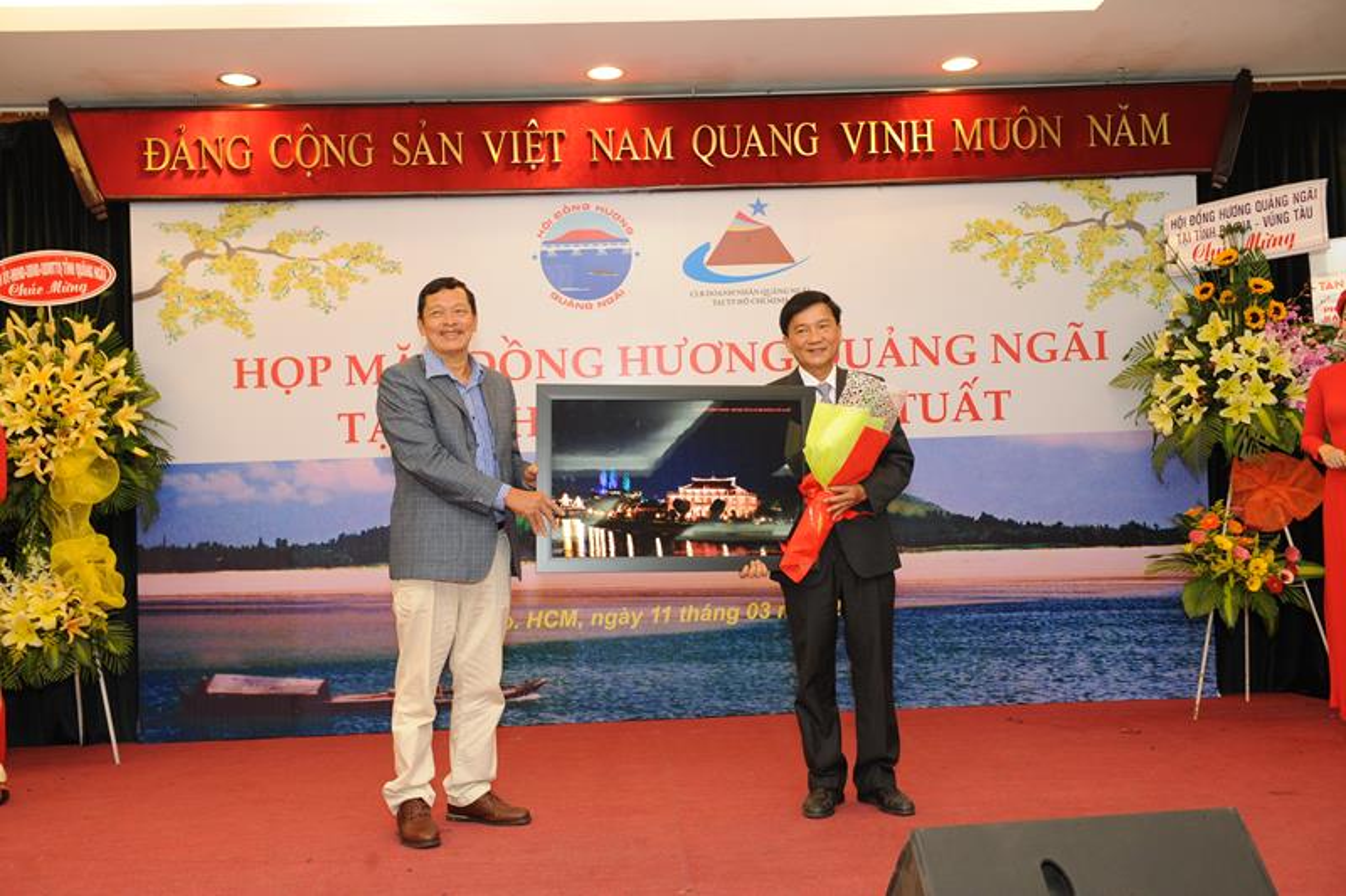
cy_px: 448
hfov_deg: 54.4
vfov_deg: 37.8
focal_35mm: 35
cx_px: 673
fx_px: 1308
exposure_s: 1/125
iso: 2000
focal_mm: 35
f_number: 5.6
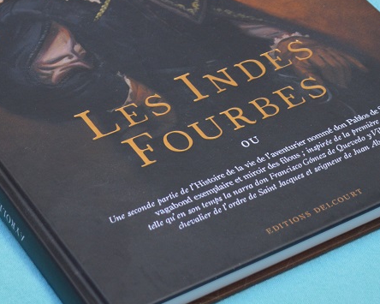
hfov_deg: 14.5
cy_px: 68
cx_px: 163
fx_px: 1495
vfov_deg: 11.6
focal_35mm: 133
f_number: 5.6
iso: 360
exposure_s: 1/125
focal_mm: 42
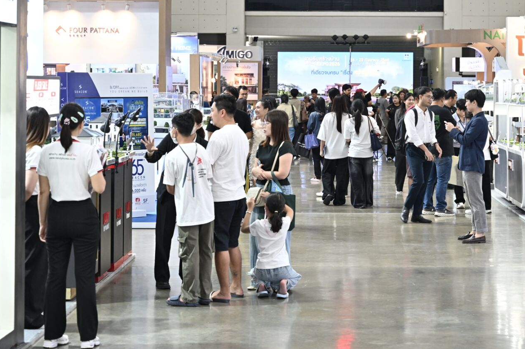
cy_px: 74
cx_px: 370
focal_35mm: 98
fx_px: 1428
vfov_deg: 13.9
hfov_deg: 20.7
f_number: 4
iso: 1000
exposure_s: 1/125
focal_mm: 62
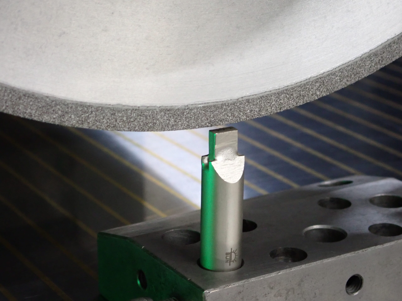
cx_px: 201
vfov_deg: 14.8
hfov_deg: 19.6
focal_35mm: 100
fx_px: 1161
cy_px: 150
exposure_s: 1/25
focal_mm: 18
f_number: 4.9
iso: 800
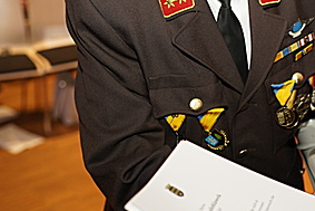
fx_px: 744
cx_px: 275
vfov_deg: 15.7
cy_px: -9
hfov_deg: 23.4
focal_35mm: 85
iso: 1000
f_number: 2.8
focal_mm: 39
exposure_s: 1/160
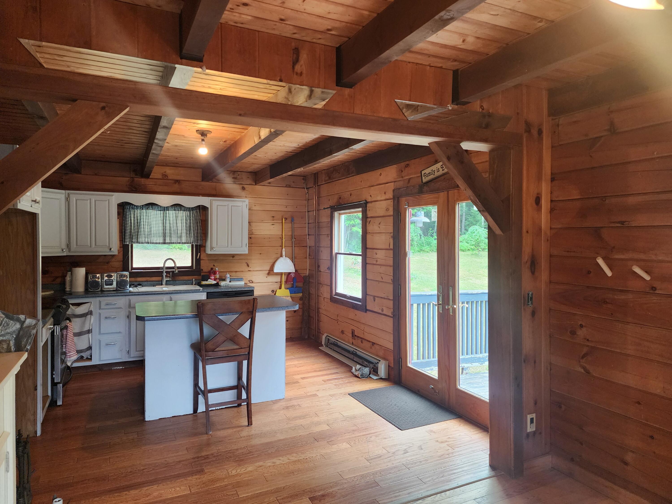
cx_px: 336
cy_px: 252
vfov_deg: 58.9
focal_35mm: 23
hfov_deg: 73.9
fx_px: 446
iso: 320
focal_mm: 6.4
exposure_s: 1/120
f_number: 1.8
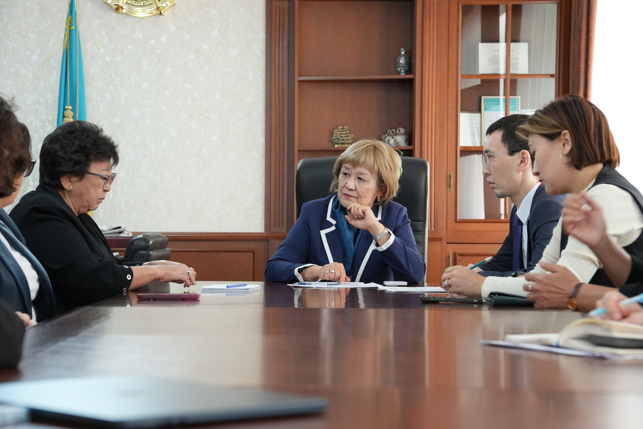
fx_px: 1581
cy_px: 214
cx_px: 322
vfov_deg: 15.4
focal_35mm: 88
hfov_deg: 23.0
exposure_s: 1/100
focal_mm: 59
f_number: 4.5
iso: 1600
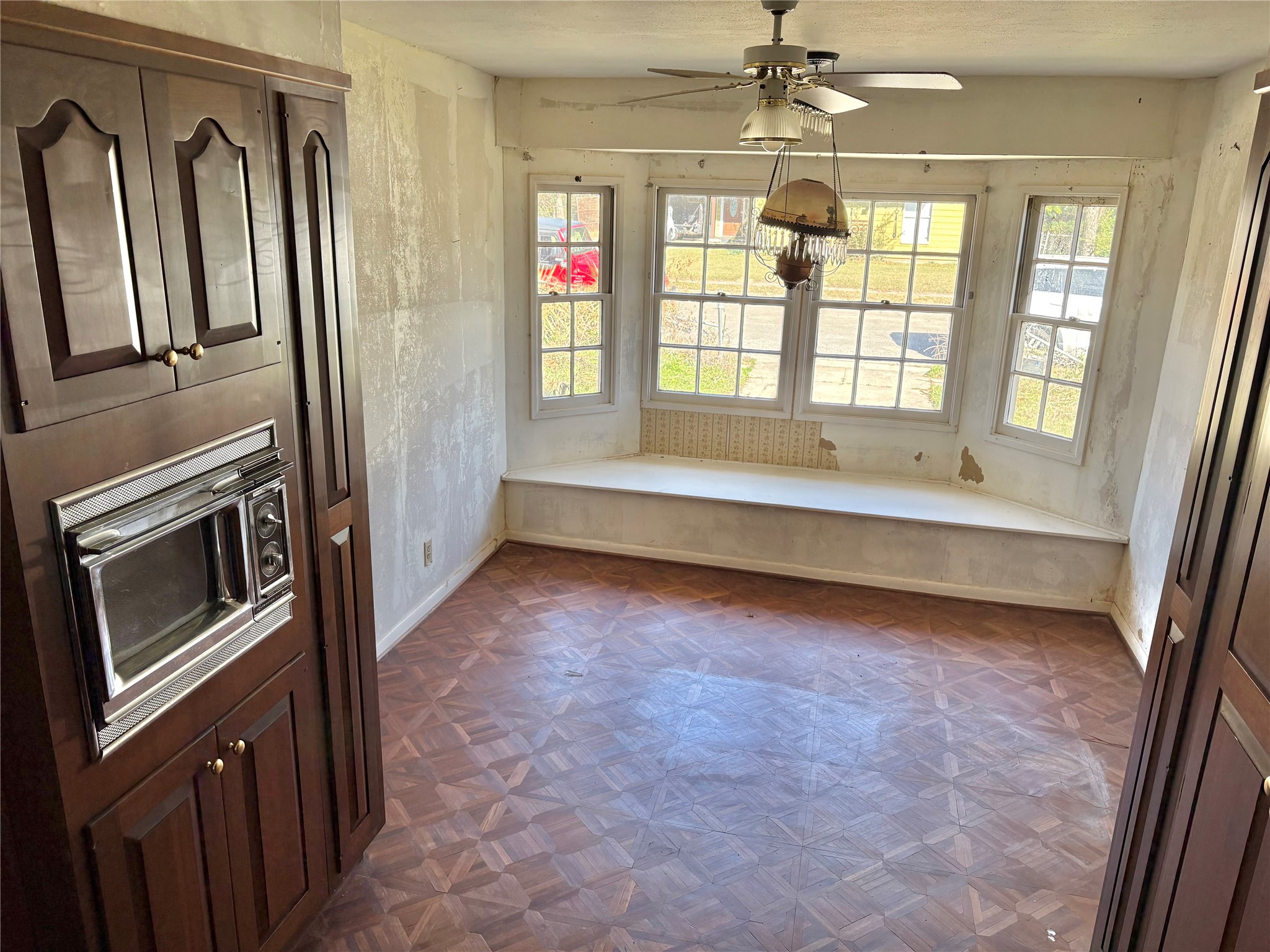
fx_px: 954
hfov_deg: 67.3
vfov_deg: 53.1
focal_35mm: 26
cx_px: 635
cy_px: 476
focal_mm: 5.96
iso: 125
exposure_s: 1/236
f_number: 1.6
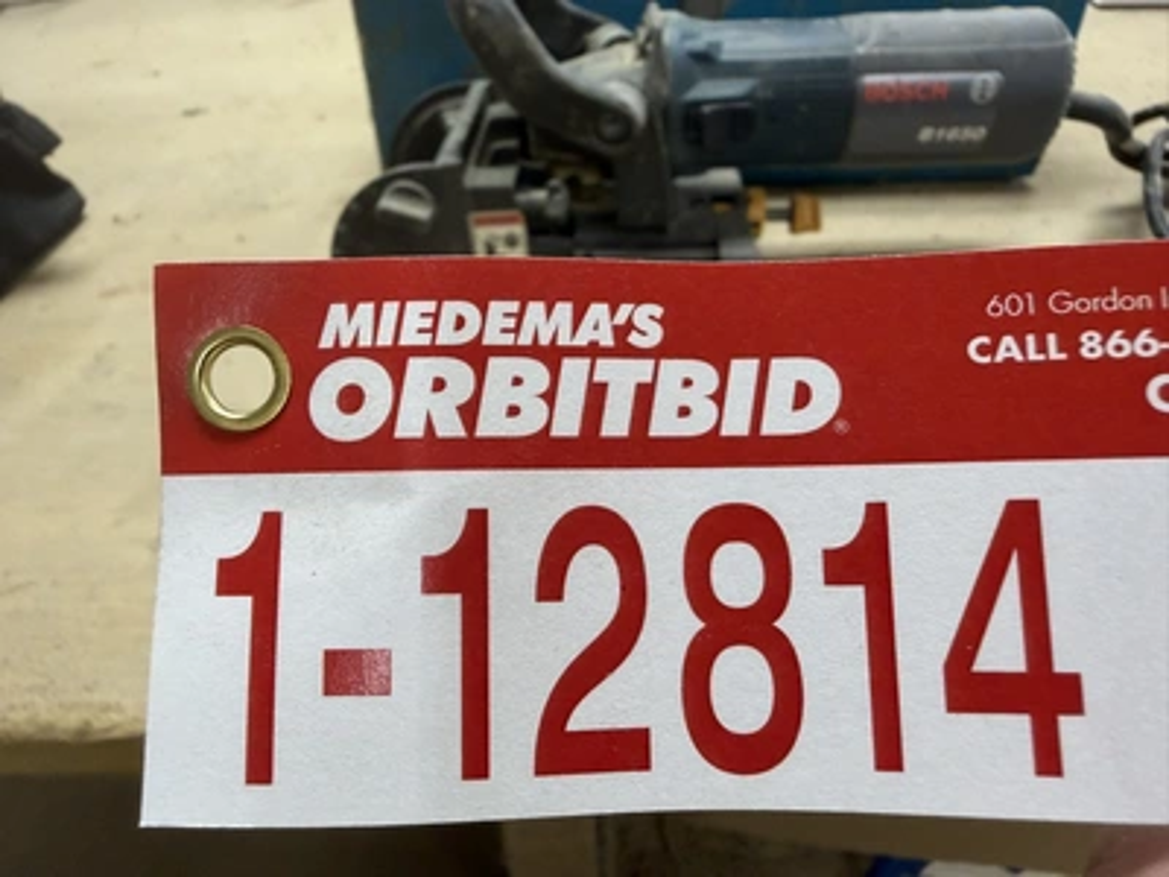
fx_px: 810
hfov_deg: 71.6
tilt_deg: -38.7
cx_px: 584
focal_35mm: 24
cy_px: 438
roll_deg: +3.6
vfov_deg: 56.8
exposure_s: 1/120
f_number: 2.2
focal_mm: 2.22
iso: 250
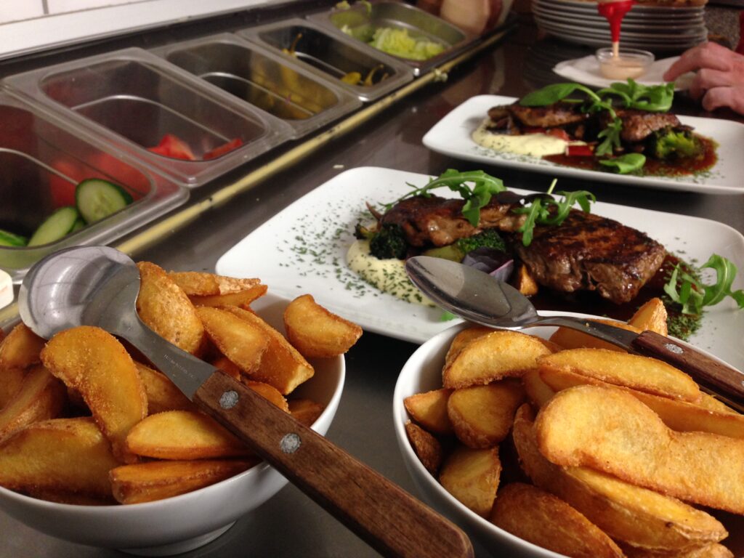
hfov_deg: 55.4
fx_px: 709
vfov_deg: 42.9
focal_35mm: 33
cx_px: 372
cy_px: 279
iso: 125
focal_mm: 4.12
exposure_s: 1/20
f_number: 2.4
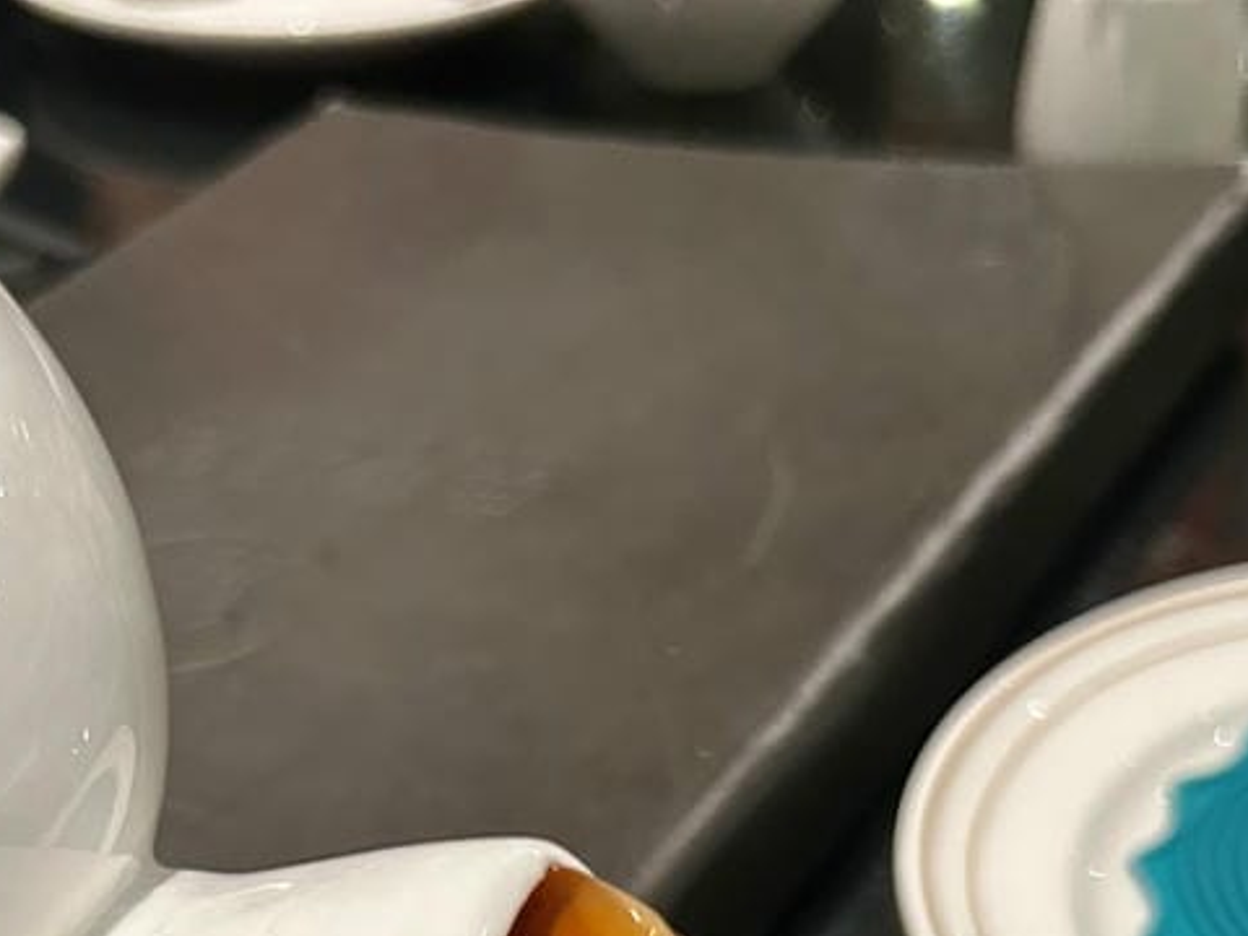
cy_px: 1167
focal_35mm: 65
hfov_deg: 29.6
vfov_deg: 20.8
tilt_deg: -41.5
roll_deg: +5.3
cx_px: 403
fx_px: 2343
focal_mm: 5.7
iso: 250
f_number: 1.5
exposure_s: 1/60
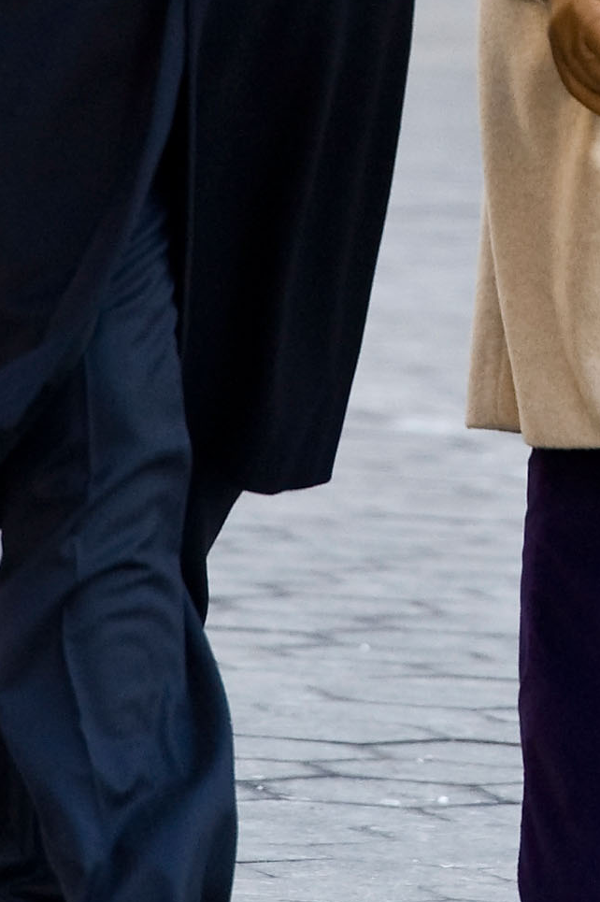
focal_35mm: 622
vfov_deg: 3.3
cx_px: 467
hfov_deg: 2.2
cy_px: -128
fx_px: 15571
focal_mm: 200
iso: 800
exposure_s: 1/250
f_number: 4.5
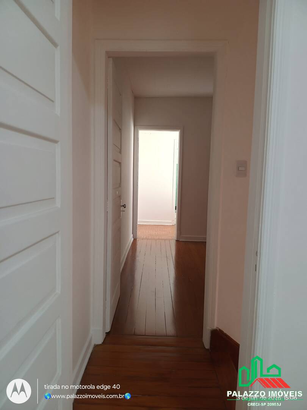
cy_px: 205
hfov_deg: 56.8
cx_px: 154
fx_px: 284
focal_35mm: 24
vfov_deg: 71.6
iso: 1004
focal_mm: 5.89
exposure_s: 1/120
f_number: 1.4
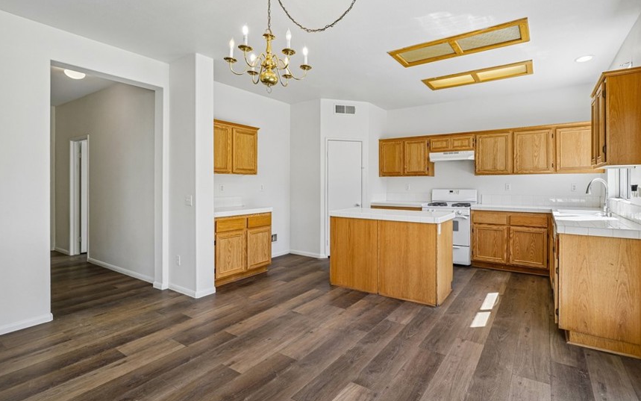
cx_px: 375
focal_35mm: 17
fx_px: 297
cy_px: 181
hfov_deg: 93.5
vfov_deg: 67.8
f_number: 8
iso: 160
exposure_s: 1/30
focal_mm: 14
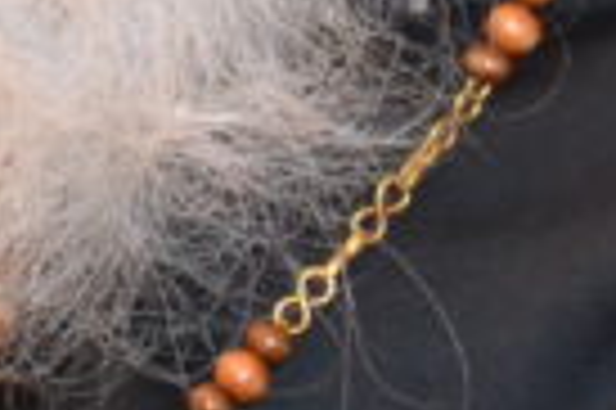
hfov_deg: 5.1
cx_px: 139
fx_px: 6905
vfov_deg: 3.4
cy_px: -97
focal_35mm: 404
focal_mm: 36
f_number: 5
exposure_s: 1/60
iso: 3200
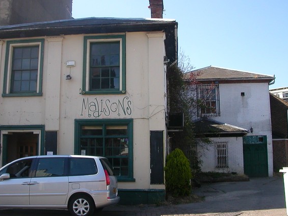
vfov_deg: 34.3
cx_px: 134
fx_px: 349
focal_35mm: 42
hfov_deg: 44.8
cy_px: 98
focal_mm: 5.6
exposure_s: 1/288
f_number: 4.5
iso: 100
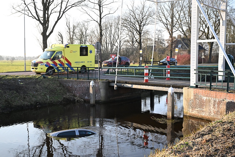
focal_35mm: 40
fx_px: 261
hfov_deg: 48.5
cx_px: 117
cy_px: 82
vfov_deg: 33.4
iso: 4000
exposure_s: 1/6400
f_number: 4.5
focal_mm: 37
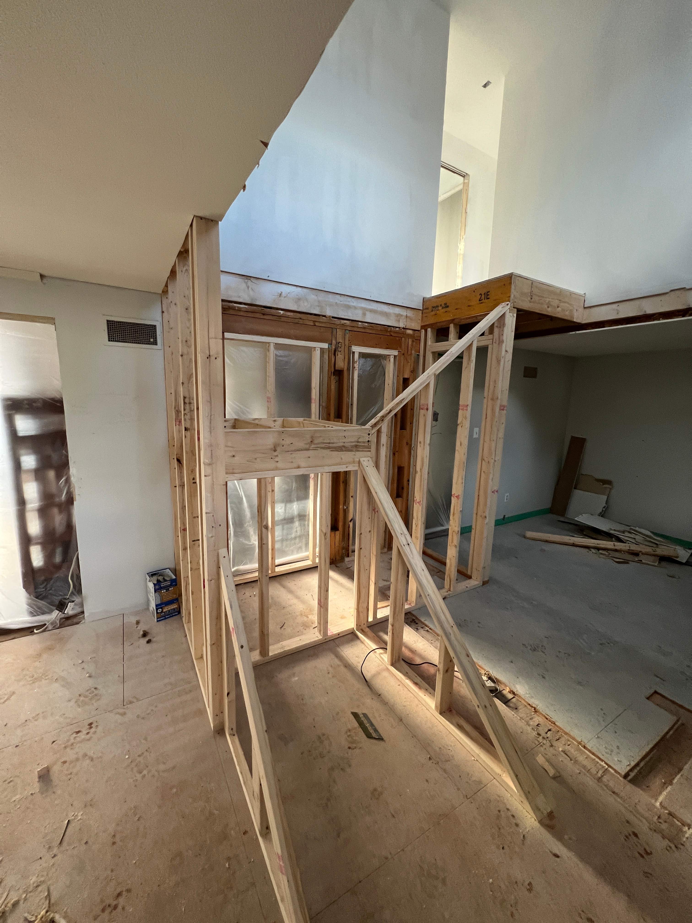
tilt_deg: -8.7
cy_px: 462
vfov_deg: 106.2
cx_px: 346
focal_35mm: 13
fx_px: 347
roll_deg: -2.1
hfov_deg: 89.9
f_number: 1.8
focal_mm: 1.57
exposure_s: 1/74
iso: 250
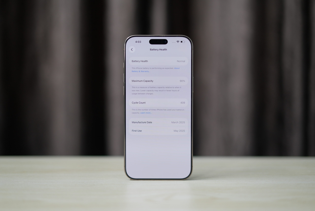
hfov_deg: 39.6
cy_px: 106
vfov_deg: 27.0
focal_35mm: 50
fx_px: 438
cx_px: 158
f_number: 2
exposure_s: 1/100
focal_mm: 50
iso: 320
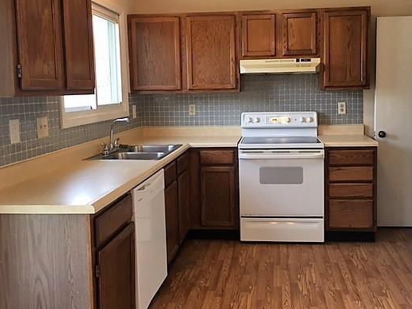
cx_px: 240
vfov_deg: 39.5
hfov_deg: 51.1
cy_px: 125
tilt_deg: -2.9
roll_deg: +1.1
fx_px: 428
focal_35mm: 36
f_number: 2.2
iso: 25
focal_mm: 4.15
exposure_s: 1/40
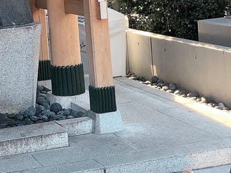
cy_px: 27
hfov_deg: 18.8
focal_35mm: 102
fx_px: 681
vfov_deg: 14.4
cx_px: 4
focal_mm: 3.99
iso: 32
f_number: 1.8
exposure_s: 1/120
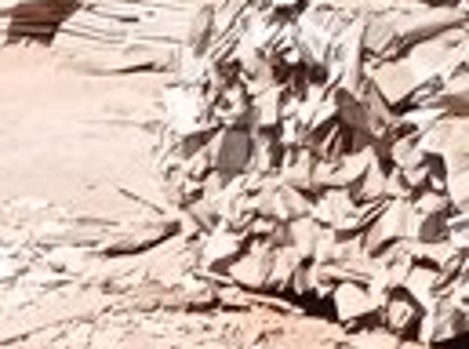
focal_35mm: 223
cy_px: 1069
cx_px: -1291
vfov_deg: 6.1
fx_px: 3013
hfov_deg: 7.1
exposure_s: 1/2525
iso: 101
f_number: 1.79
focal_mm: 4.7
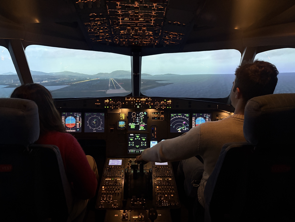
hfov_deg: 67.3
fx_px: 222
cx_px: 148
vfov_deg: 53.1
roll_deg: -0.9
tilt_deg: -14.3
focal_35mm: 26
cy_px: 111
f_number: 1.6
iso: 500
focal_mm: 5.96
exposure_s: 1/32
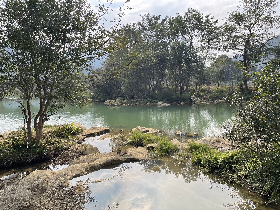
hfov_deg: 69.4
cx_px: 140
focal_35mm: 25
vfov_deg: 54.9
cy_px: 105
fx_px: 202
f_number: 1.6
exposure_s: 1/2083
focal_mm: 5.1
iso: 32
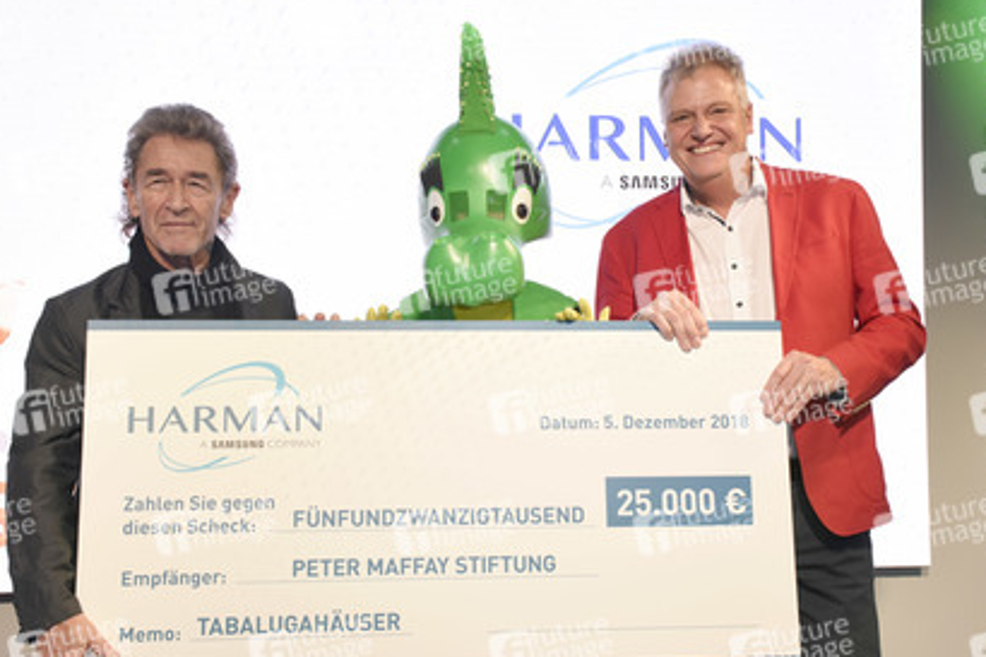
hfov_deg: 44.0
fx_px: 1220
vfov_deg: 30.1
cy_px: 347
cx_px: 487
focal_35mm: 45
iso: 800
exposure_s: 1/160
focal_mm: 27
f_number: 6.3
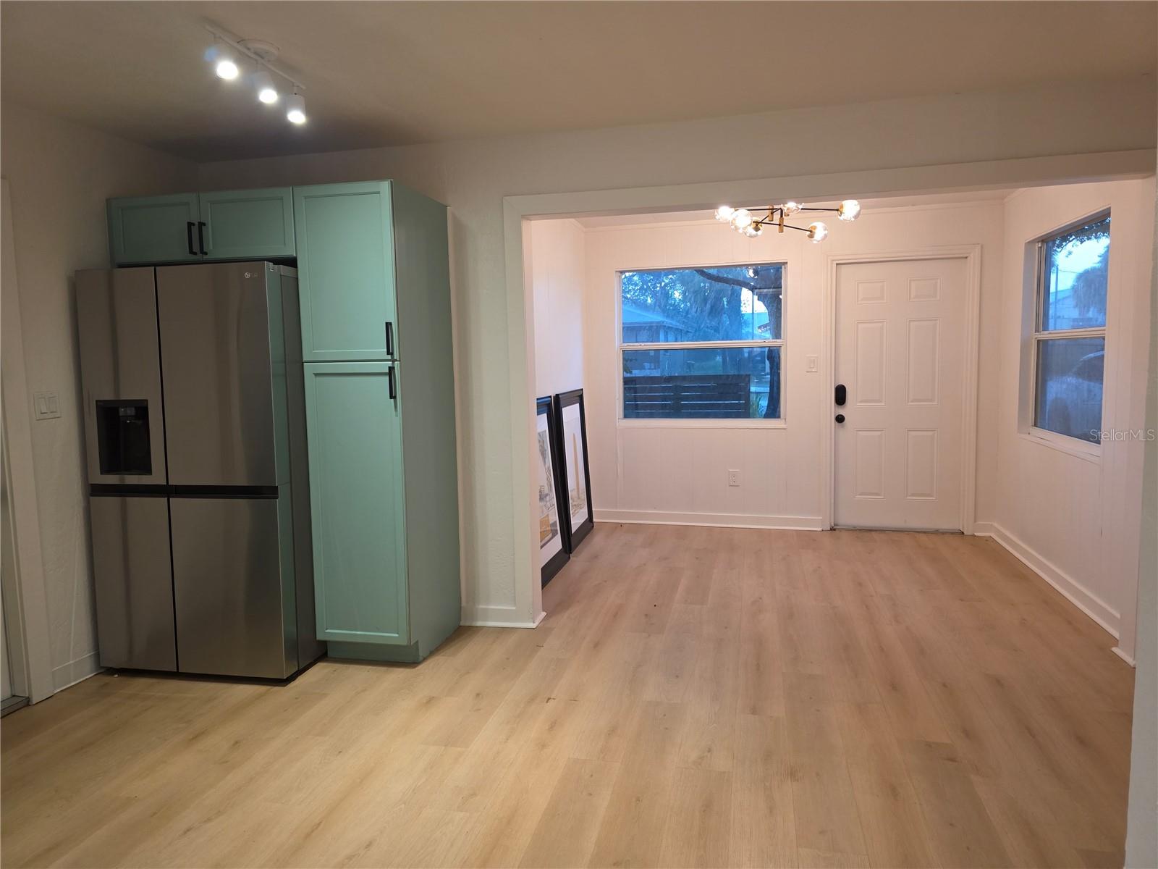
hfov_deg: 73.9
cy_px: 434
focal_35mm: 23
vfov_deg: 58.9
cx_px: 579
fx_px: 769
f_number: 1.7
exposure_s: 1/120
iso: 400
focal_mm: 6.3
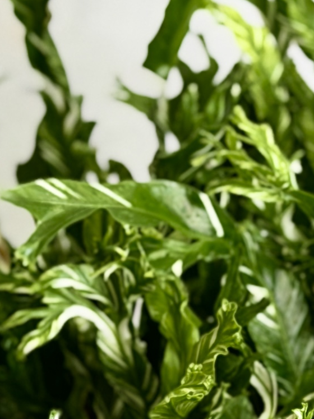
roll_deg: -3.7
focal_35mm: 259
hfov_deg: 5.7
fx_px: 3133
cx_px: 509
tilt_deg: -12.2
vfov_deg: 7.5
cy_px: 600
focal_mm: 6.76
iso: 64
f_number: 1.78
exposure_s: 1/121
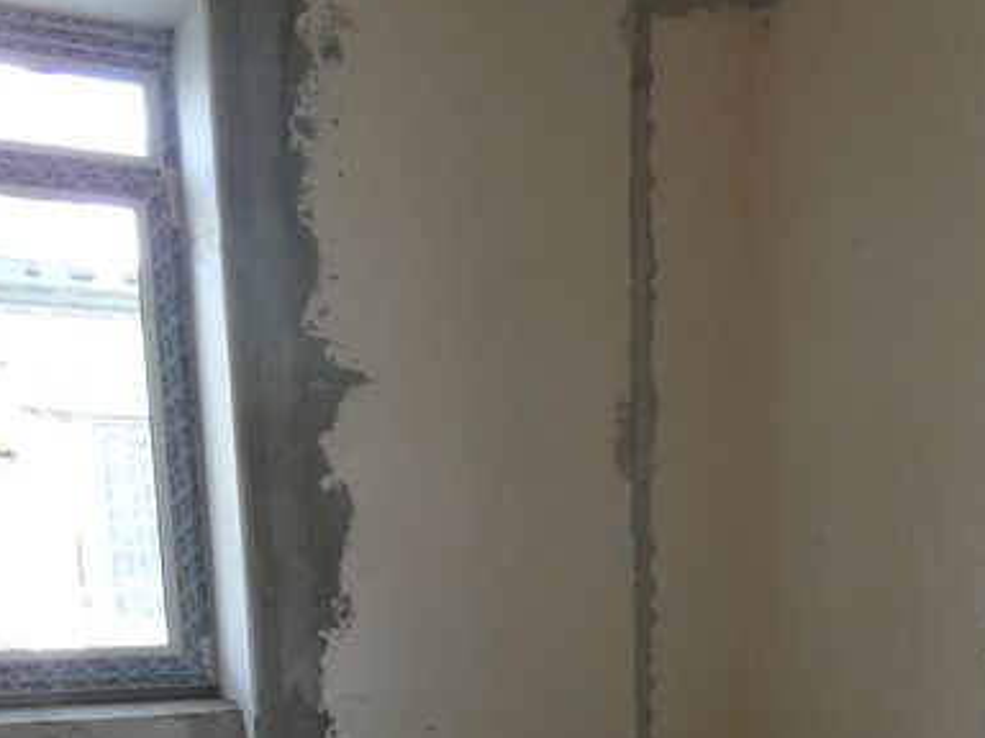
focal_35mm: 51
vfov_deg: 25.8
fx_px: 1451
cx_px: 835
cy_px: 871
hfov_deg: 35.8
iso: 200
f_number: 2.8
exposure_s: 1/60
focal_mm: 3.6
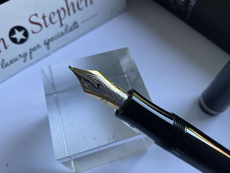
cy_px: 86
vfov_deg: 48.2
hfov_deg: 61.7
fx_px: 193
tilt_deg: -61.5
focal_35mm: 29
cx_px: 115
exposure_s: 1/122
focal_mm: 3
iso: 50
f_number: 1.8
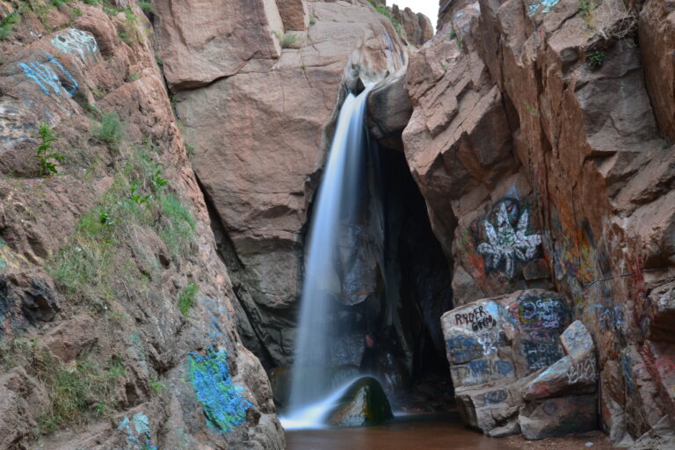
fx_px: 675
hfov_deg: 53.1
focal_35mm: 36
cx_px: 338
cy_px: 225
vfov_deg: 36.9
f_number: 25
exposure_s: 1.6
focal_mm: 36
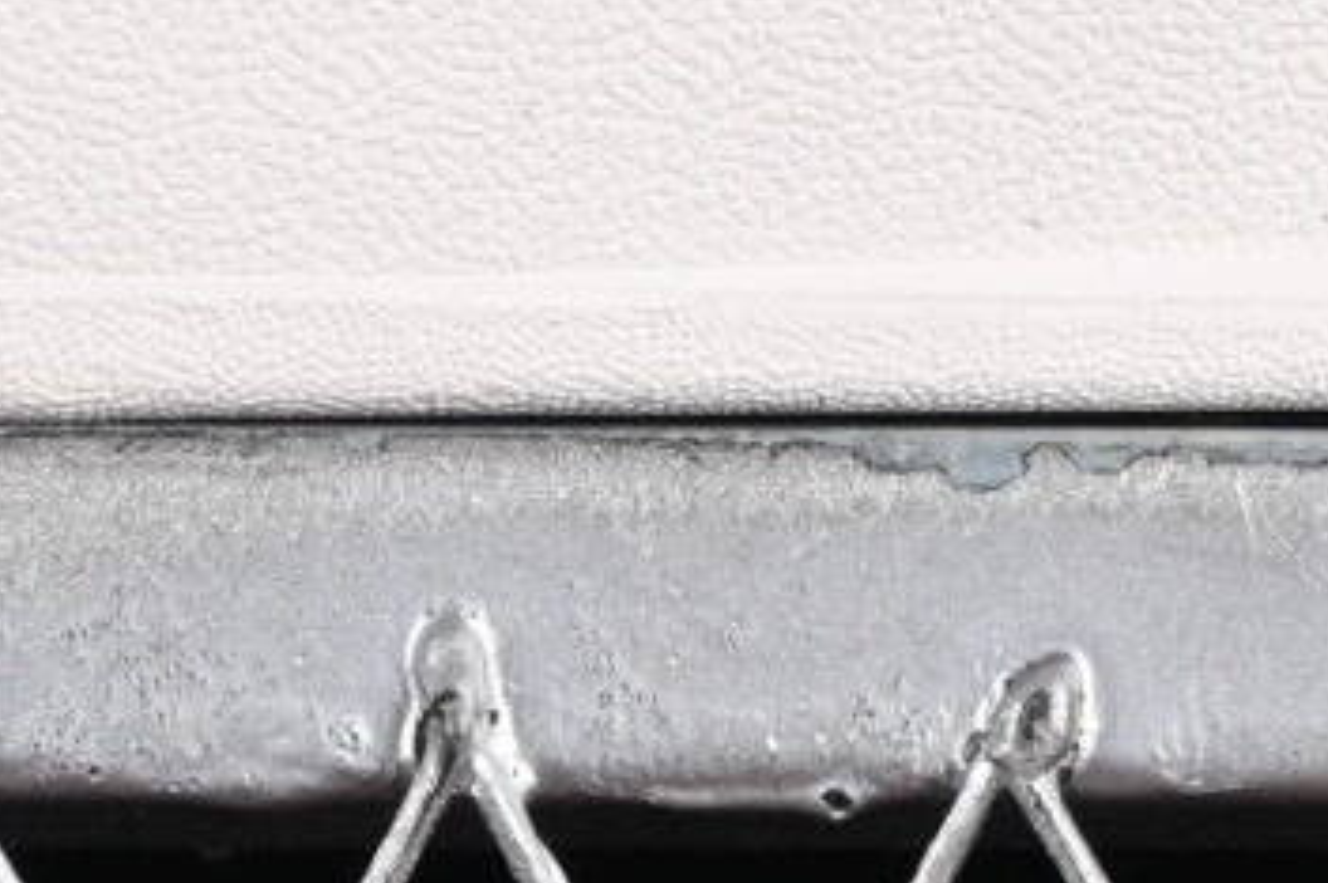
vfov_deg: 2.5
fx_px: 20122
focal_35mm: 546
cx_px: 815
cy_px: -1560
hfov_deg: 3.8
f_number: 7.1
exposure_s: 1/60
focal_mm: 50
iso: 160
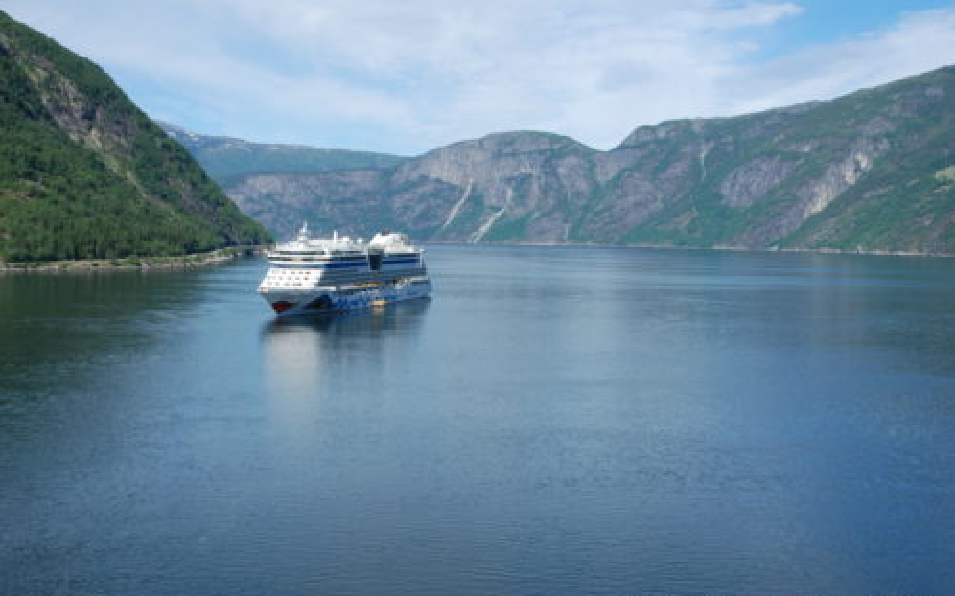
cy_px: 317
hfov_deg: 47.7
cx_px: 478
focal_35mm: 42
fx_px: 1080
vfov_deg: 30.9
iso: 100
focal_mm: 27
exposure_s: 1/125
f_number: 11
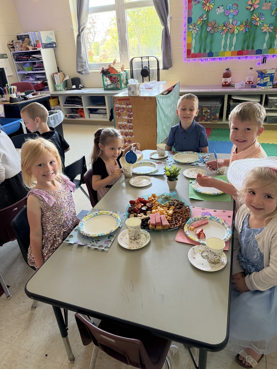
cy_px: 184
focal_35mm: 24
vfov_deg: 71.6
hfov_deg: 56.8
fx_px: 256
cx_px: 138
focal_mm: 6.76
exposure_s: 1/60
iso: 250
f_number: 1.78
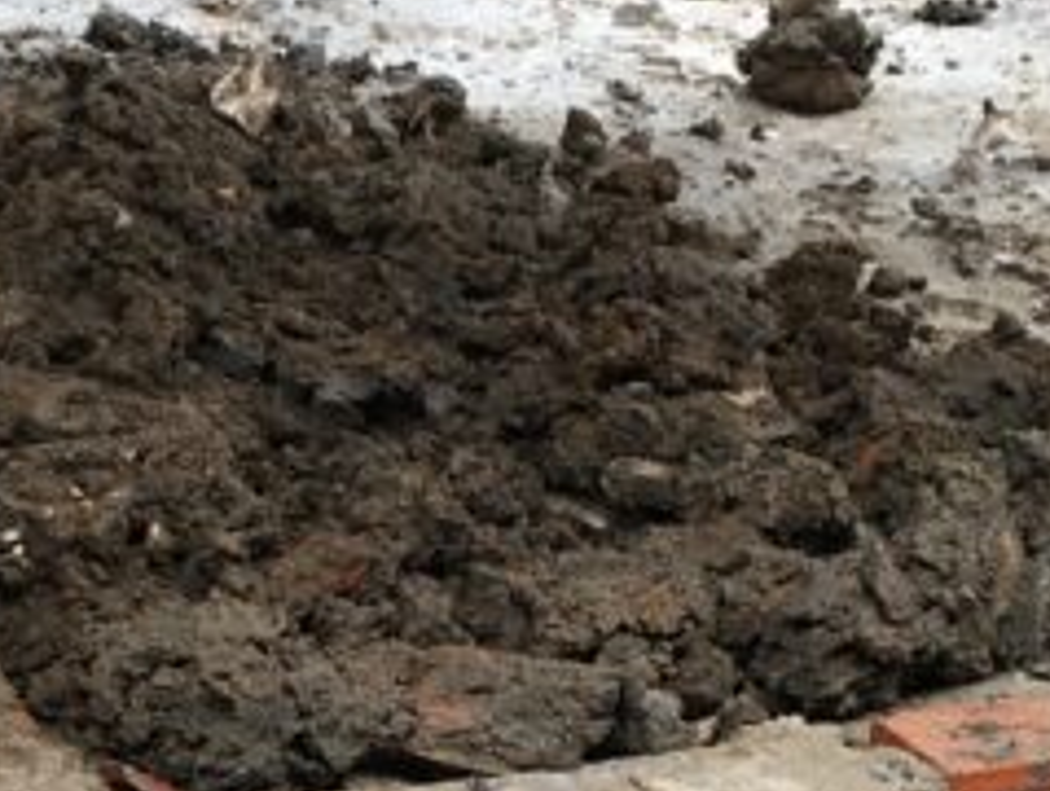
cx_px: 365
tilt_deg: -21.6
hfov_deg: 15.8
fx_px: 3767
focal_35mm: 124
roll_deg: -3.7
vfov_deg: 11.9
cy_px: 747
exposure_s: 1/129
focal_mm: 4.15
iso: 25
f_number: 2.2
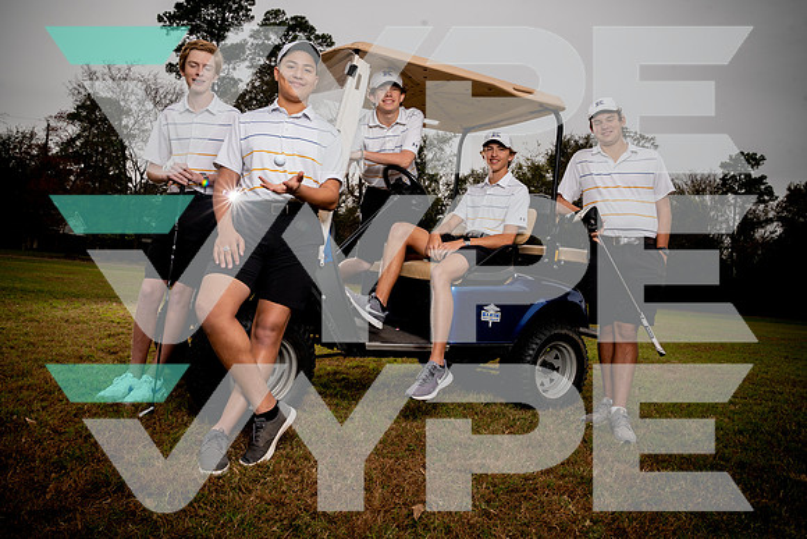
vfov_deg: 48.0
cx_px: 404
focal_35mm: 27
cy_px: 270
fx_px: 605
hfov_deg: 67.4
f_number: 11
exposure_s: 1/250
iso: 400
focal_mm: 27
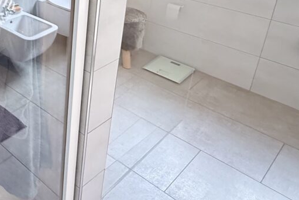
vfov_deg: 30.4
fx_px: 341
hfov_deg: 40.3
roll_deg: +1.8
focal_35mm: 41
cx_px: -13
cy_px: 1
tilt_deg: -20.2
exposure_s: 1/60
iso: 800
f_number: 2.2
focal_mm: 2.22
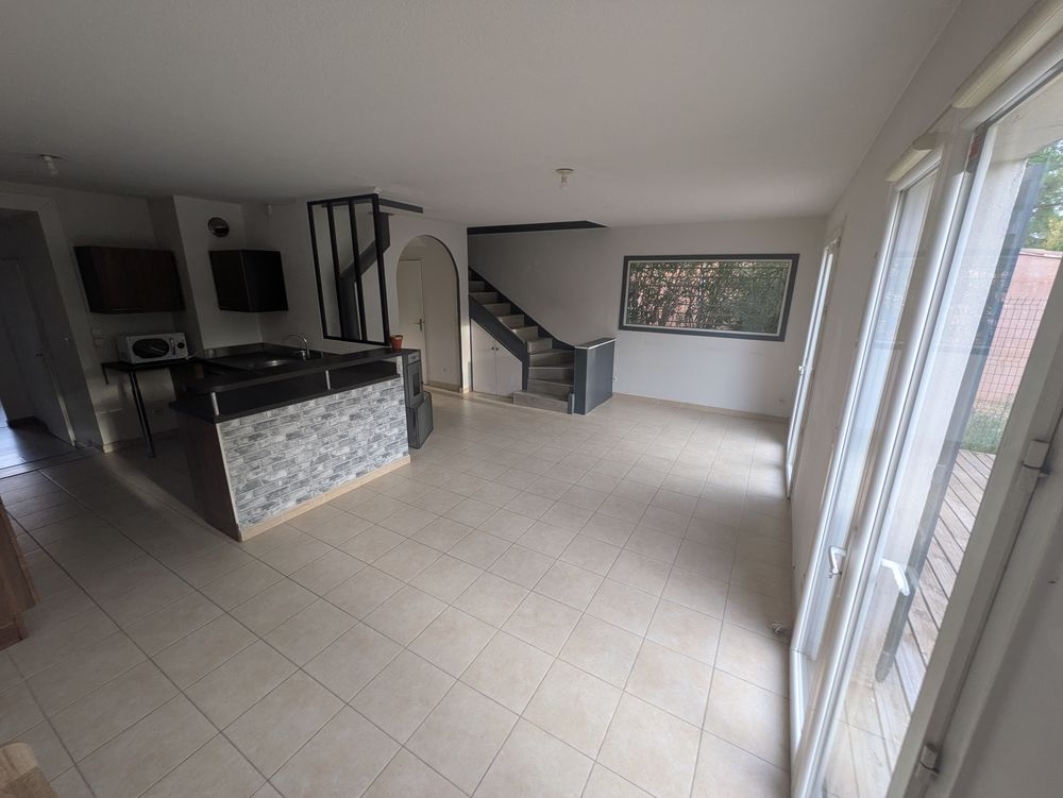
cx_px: 532
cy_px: 399
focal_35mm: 14
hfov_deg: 102.0
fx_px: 430
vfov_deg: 85.7
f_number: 2.2
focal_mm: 1.83
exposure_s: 1/50
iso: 56
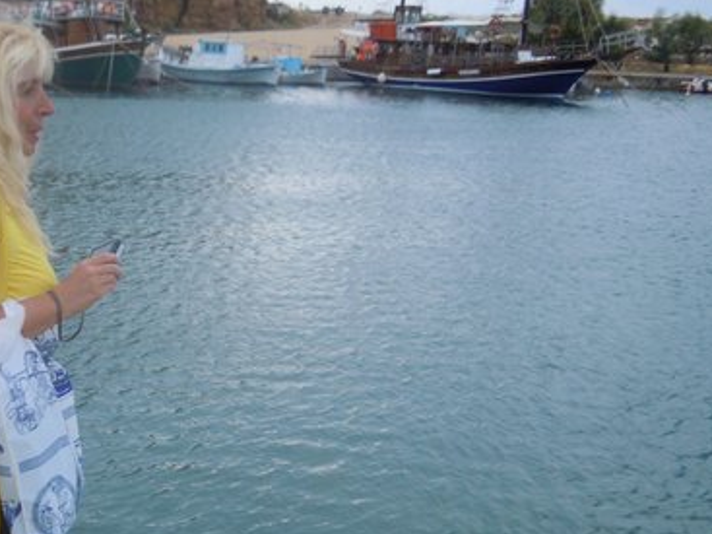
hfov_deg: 29.5
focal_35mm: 61
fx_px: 1254
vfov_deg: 23.9
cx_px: -8
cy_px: 363
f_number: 7.6
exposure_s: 1/125
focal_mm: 5
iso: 100
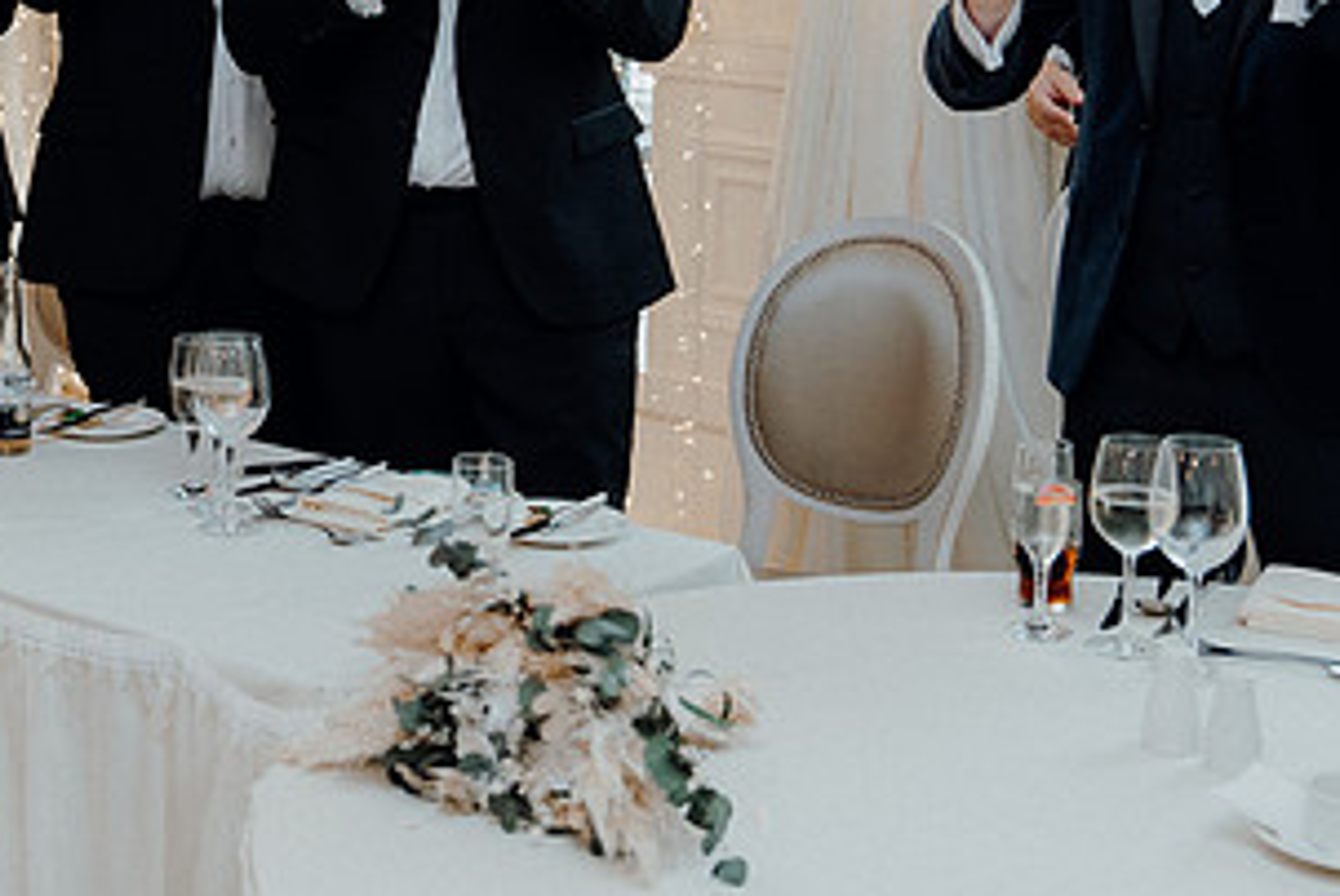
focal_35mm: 71
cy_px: 131
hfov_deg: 27.8
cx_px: 262
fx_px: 2645
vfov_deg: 19.0
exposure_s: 1/160
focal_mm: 37
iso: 1250
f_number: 3.5
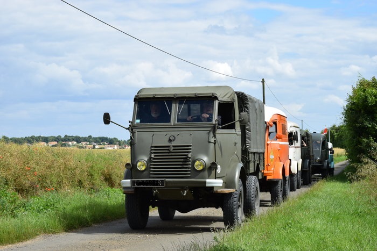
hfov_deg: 26.0
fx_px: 817
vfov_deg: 17.5
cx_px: 188
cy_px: 126
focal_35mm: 78
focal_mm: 52
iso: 200
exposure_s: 1/400
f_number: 10
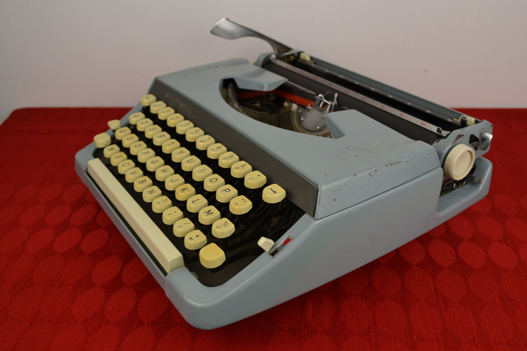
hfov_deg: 53.1
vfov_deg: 36.9
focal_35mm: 36
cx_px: 264
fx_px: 527
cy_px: 176
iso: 180
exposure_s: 1/125
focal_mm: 24
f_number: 5.6
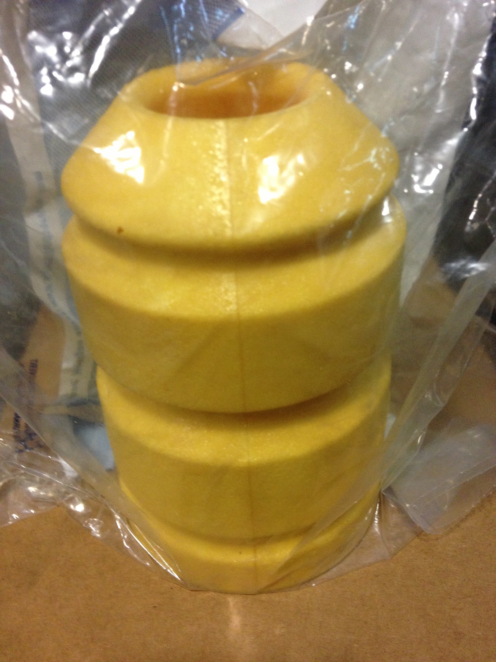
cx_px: 248
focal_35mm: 35
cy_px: 331
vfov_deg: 52.6
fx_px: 669
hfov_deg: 40.7
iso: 200
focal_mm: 4.28
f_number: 2.4
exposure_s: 1/20
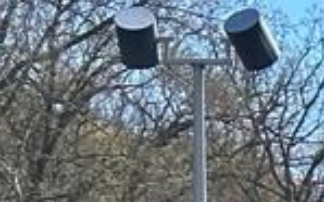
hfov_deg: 5.5
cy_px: 795
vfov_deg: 3.6
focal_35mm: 349
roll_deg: -0.3
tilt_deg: -3.0
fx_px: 3081
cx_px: 1087
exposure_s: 1/2070
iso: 64
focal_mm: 6.86
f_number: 1.78
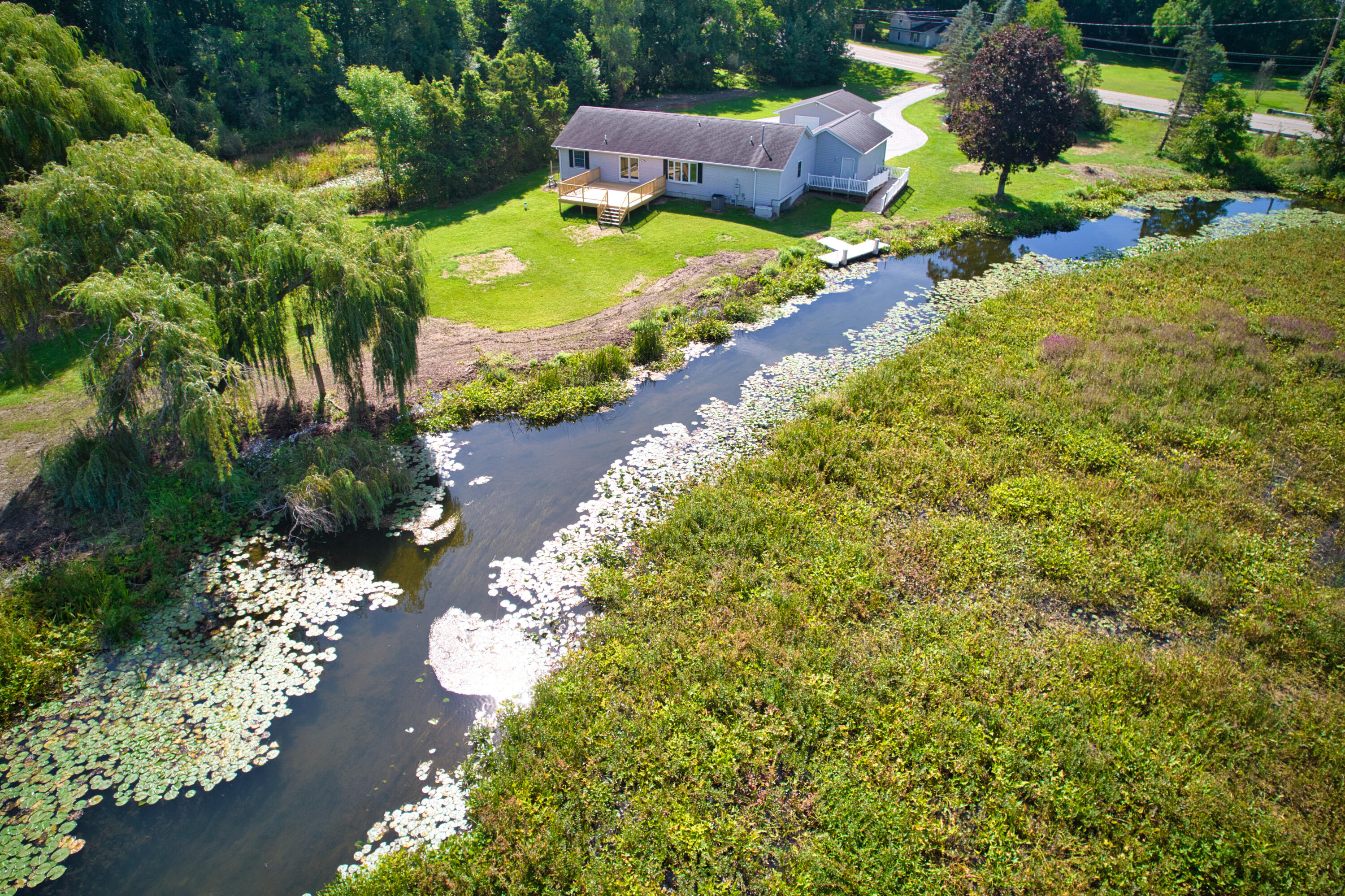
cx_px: 672
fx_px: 822
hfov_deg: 78.6
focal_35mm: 22
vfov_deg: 57.2
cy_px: 448
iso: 100
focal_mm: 8.38
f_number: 2.8
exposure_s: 1/50
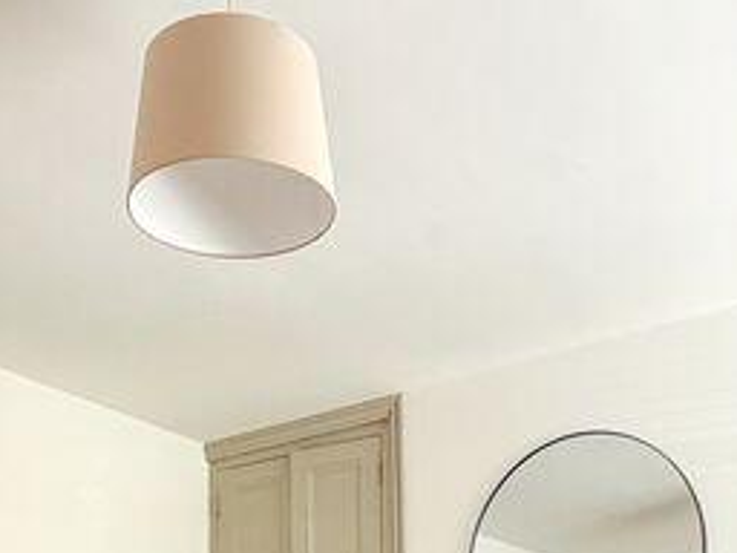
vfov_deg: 22.1
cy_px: 804
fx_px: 1192
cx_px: 363
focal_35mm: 56
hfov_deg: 34.3
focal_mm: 2.22
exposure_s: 1/121
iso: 200
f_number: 2.2
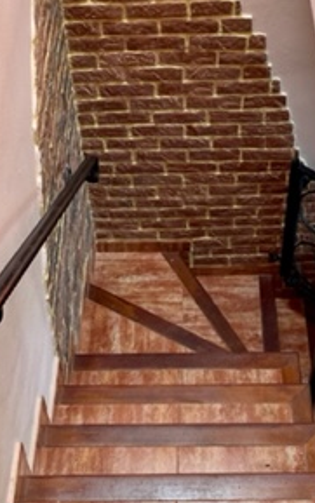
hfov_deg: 21.3
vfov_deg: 33.3
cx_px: 169
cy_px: 191
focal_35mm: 61
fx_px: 837
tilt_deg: -47.7
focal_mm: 4.2
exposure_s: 1/121
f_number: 1.6
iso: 80
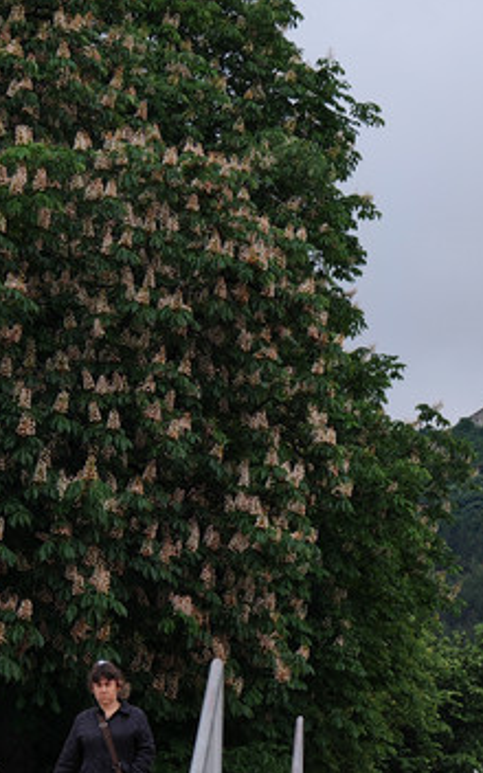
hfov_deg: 7.9
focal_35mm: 164
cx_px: 577
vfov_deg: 12.7
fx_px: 3454
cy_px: 652
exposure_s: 1/100
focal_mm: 15.38
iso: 125
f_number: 2.6
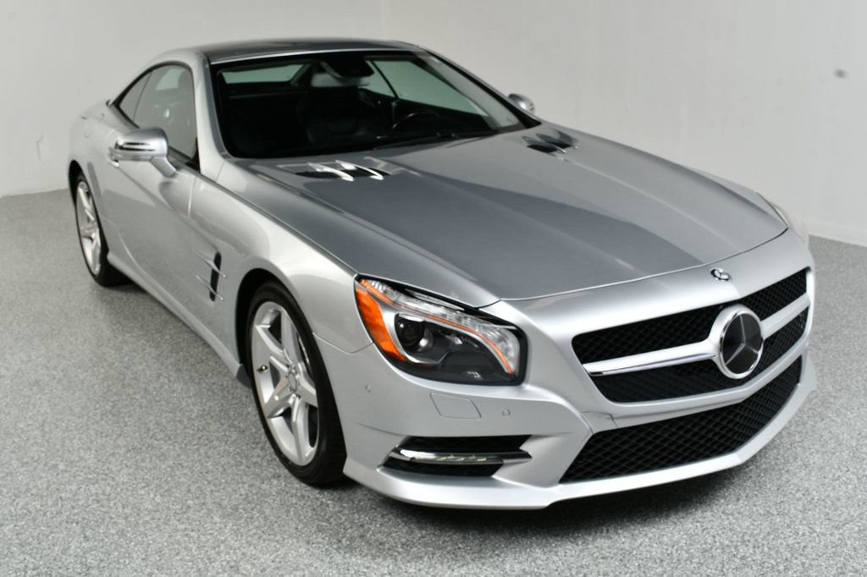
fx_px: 867
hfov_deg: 53.1
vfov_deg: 36.8
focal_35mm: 36
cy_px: 288
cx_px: 434
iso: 100
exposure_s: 1/160
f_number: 11
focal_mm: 24
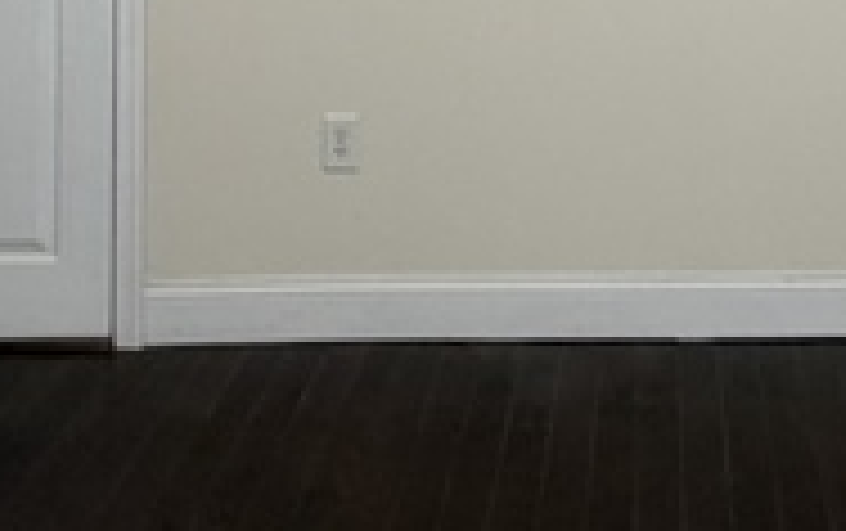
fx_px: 1454
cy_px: -338
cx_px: 770
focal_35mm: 63
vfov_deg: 17.8
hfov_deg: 30.9
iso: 160
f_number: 2.2
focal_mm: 2.22
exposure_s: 1/60
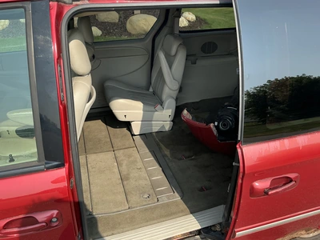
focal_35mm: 28
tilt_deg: -22.6
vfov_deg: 49.7
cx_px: 160
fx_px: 259
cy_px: 120
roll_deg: -3.3
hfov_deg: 63.4
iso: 25
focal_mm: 3
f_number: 1.8
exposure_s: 1/599
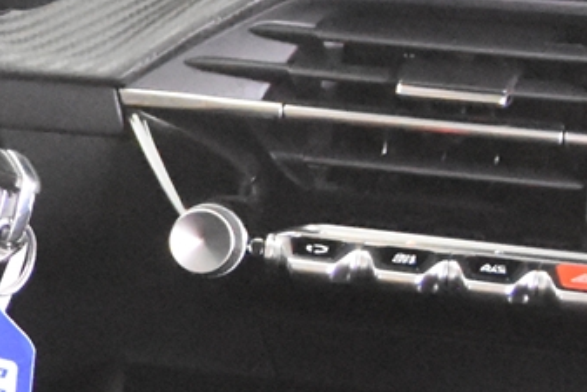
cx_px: -441
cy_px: 258
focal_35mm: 205
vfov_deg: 6.7
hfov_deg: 9.6
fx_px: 3344
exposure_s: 1/40
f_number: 3
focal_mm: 24
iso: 11400
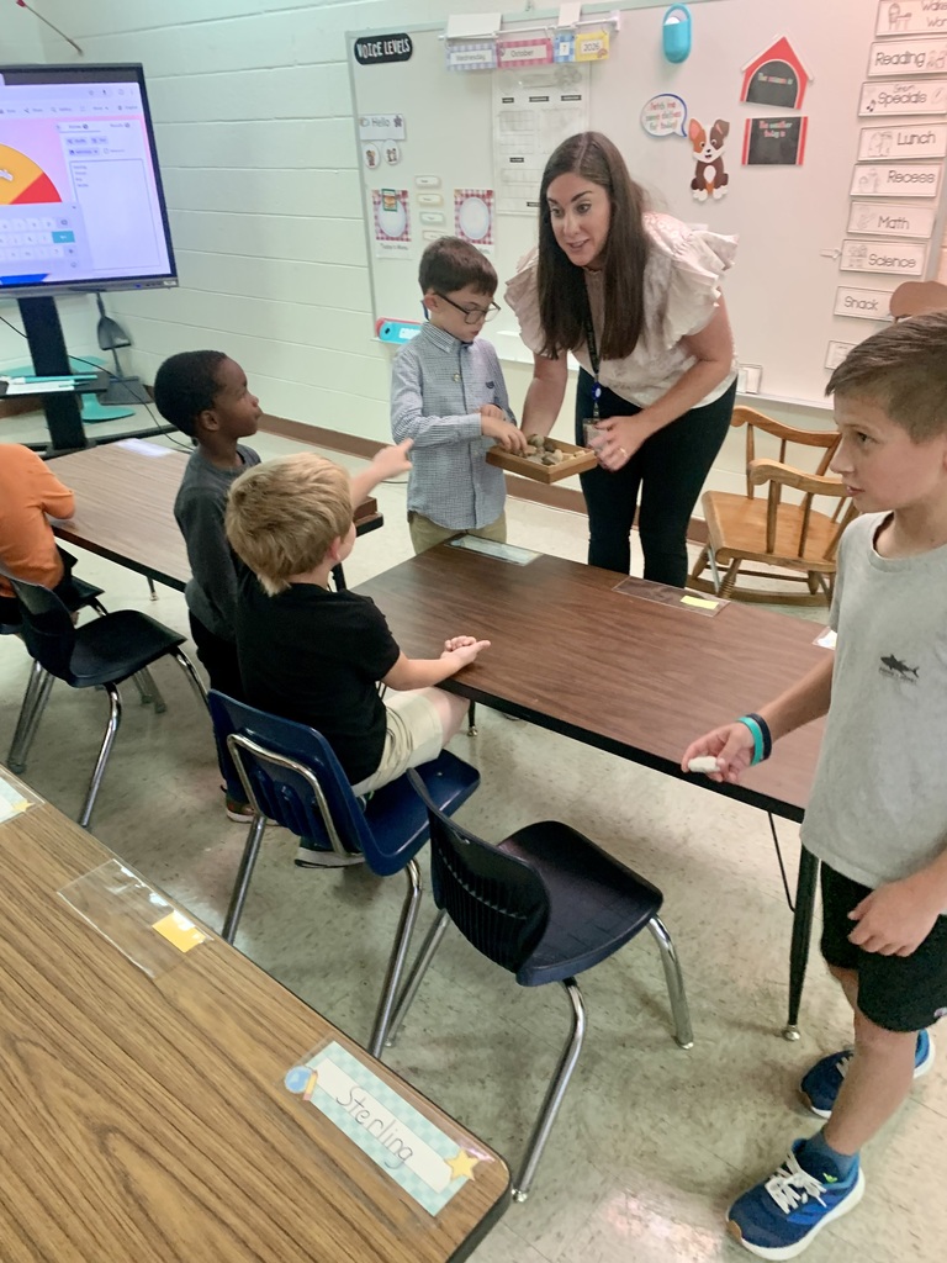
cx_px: 474
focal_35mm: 26
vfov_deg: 67.3
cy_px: 632
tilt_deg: -29.9
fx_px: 948
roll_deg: +3.6
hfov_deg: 53.1
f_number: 1.8
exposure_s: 1/45
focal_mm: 4.25
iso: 320
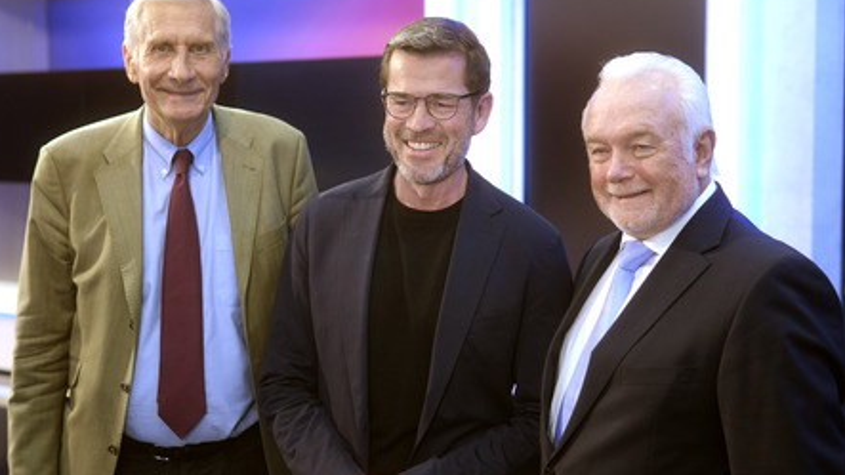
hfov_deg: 42.9
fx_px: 1075
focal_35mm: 48
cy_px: 227
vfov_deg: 24.9
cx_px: 417
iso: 640
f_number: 2.2
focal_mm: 30
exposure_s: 1/100
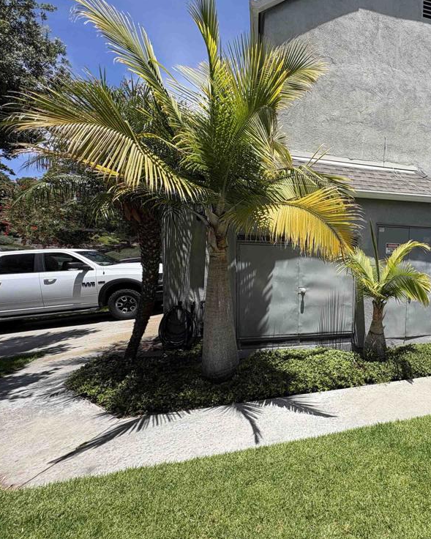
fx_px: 303
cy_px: 279
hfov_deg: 64.9
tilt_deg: -3.8
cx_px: 342
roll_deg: -0.2
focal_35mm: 19
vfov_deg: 83.2
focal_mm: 2.22
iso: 40
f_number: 2.2
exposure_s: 1/1277
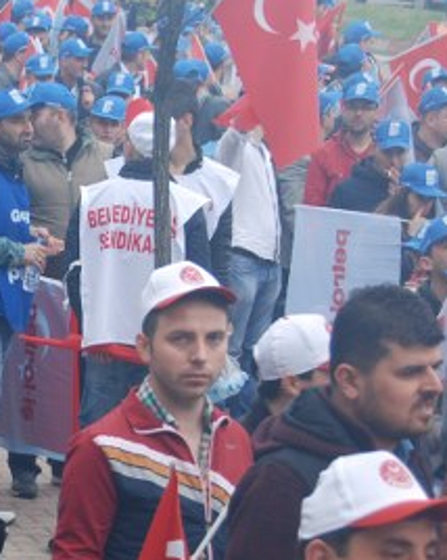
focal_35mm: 202
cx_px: -209
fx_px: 3344
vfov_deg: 9.5
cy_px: 458
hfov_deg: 7.5
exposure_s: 1/125
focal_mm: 48
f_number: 5.6
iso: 110
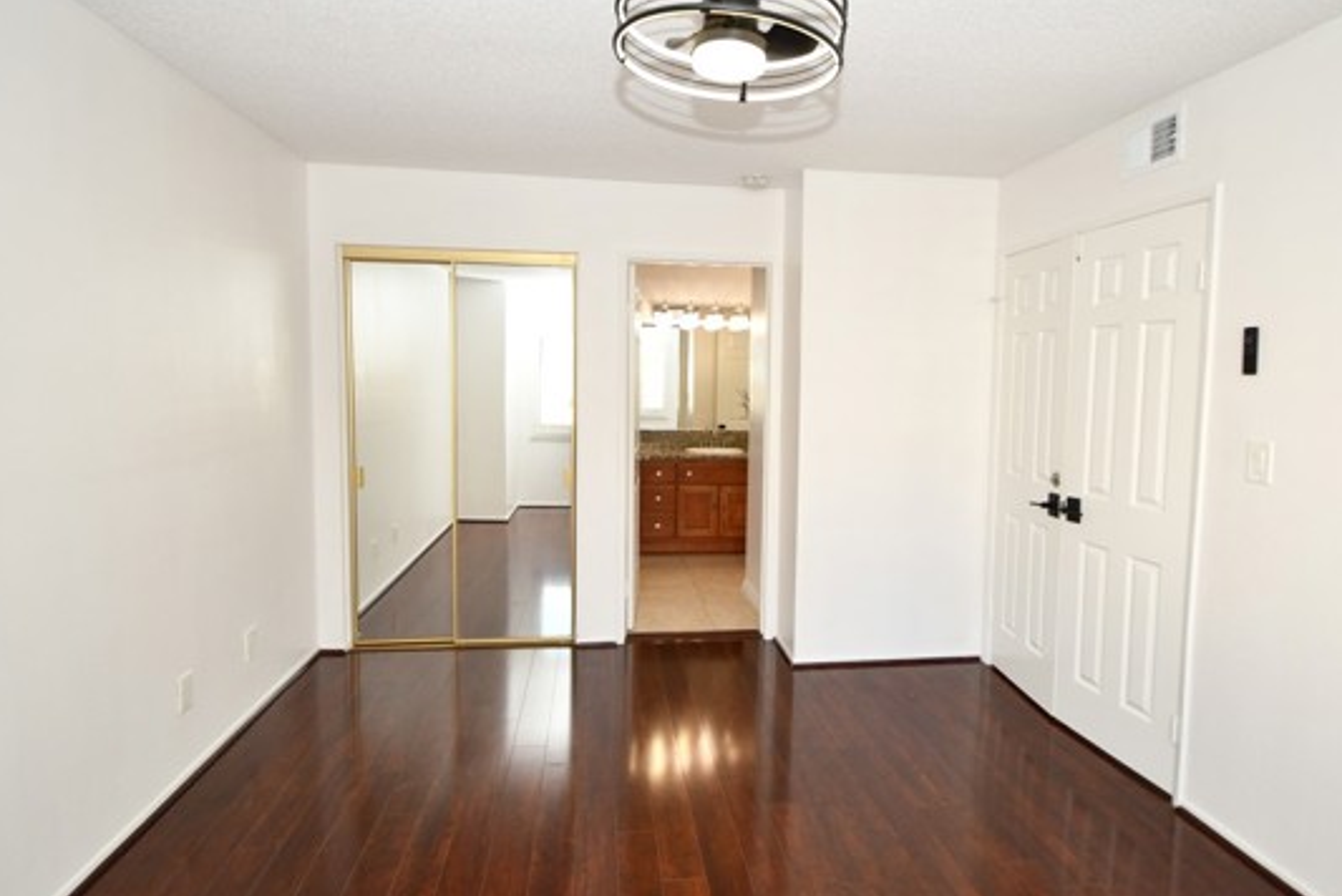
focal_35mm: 18
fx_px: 671
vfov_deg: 67.5
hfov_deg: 89.9
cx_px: 713
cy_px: 447
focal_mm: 10
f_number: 4
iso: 320
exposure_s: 1/60
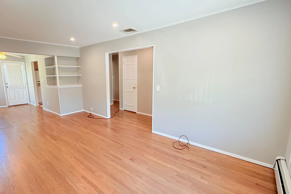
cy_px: 100
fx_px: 145
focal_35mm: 18
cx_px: 120
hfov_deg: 89.2
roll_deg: +0.7
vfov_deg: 67.3
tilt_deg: -9.7
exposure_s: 1/120
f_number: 2.2
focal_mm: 2.22
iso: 200
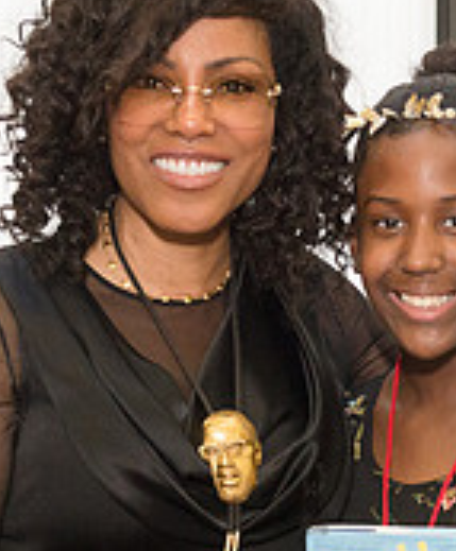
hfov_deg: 12.1
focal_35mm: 130
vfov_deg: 14.5
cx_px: 296
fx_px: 2150
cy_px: 494
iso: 2000
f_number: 4.5
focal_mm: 36
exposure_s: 1/500
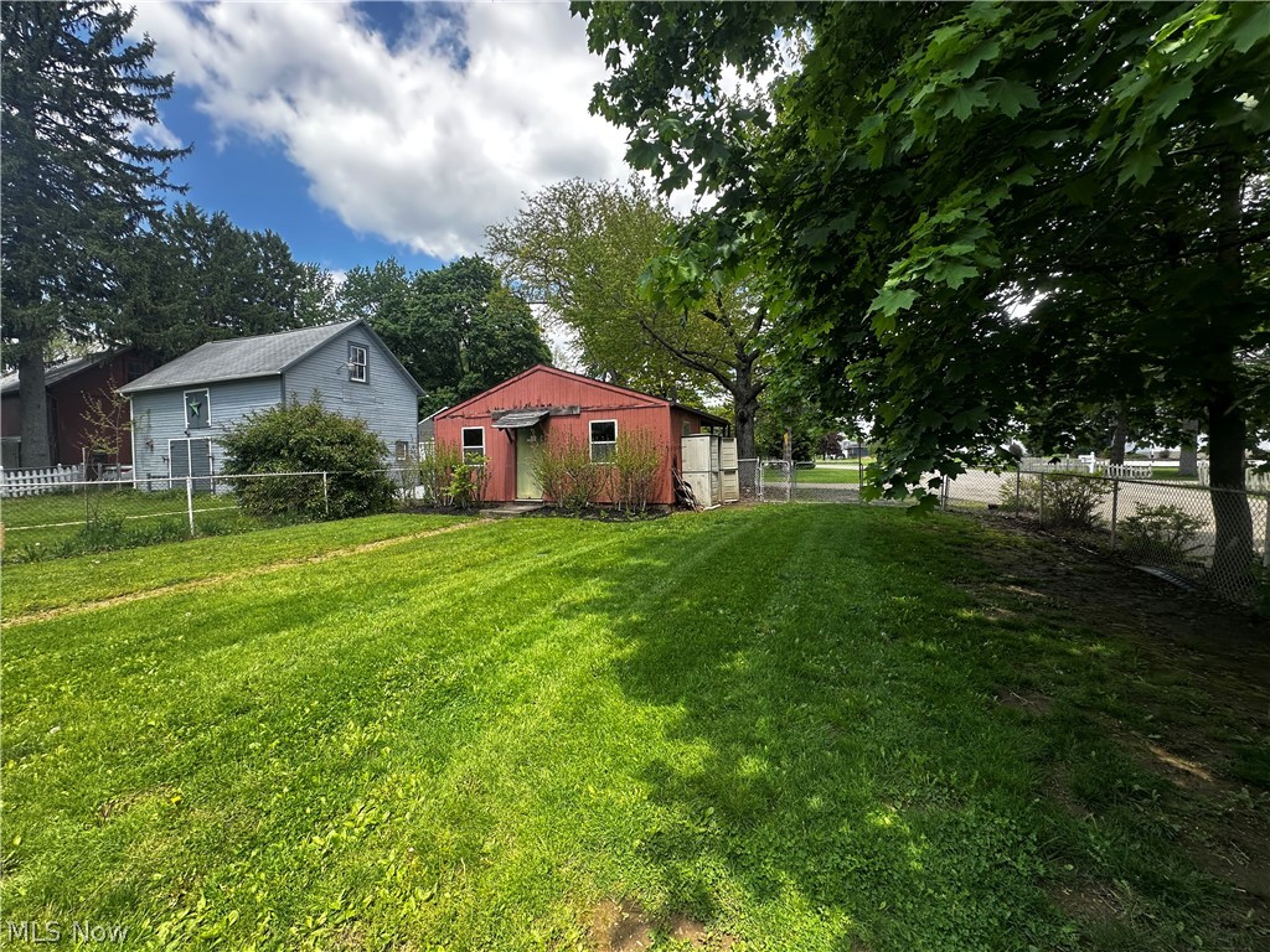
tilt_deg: -0.4
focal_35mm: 14
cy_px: 476
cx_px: 635
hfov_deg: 102.1
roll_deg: +1.4
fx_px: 514
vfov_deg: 85.7
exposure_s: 1/392
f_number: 2.2
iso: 40
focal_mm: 2.22
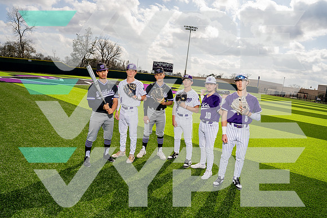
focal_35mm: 21
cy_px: 108
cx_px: 161
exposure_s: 1/250
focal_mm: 20
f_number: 8
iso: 100
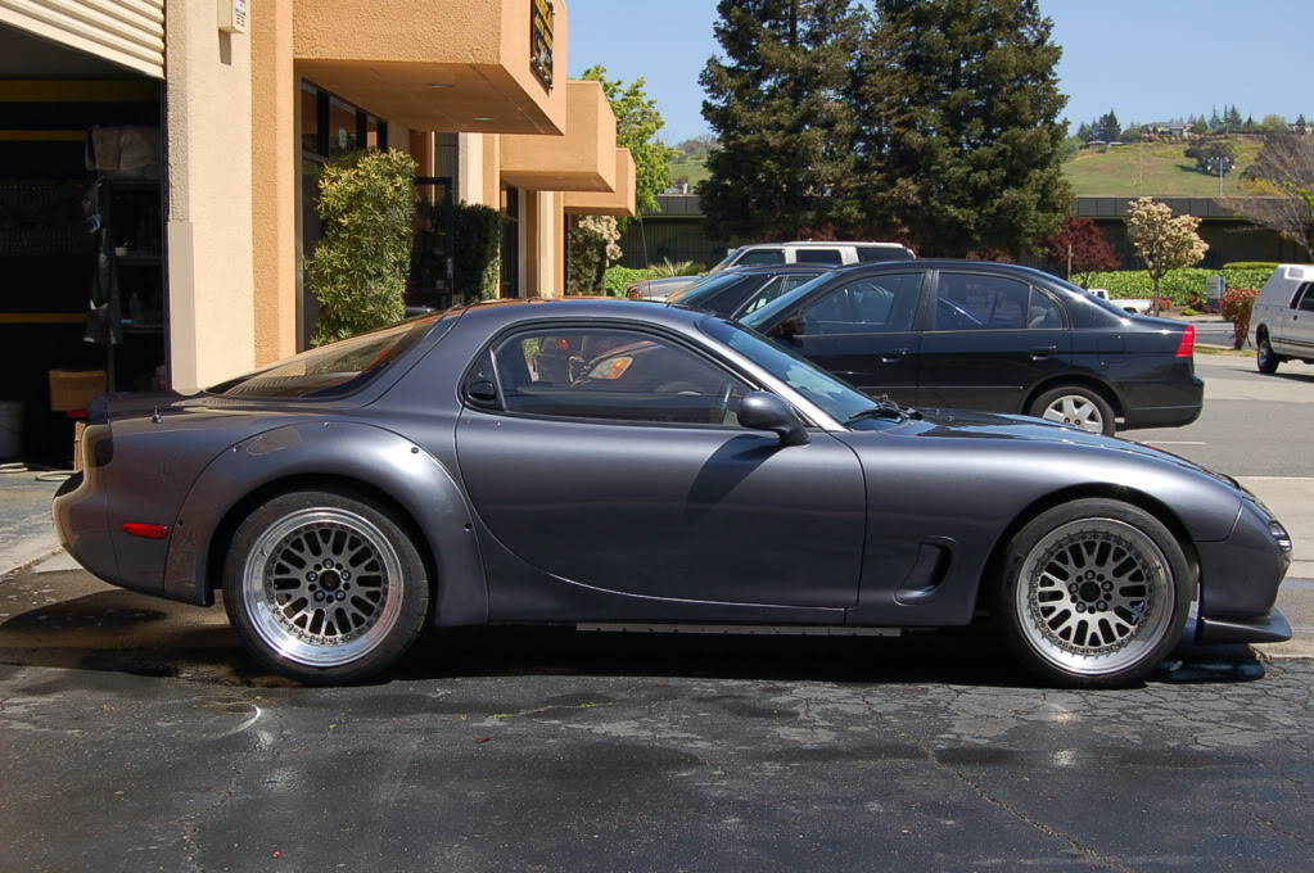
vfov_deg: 25.7
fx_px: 1914
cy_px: 436
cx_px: 657
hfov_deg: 37.9
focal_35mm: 52
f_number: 9
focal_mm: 35
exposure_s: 1/320
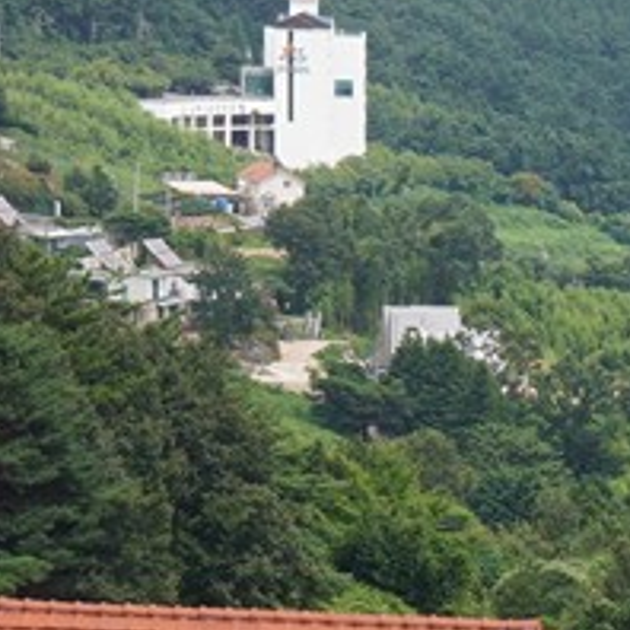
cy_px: 1107
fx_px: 6198
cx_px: 1480
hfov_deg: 5.6
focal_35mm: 301
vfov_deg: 5.7
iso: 100
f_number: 11
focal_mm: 35
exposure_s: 1/100
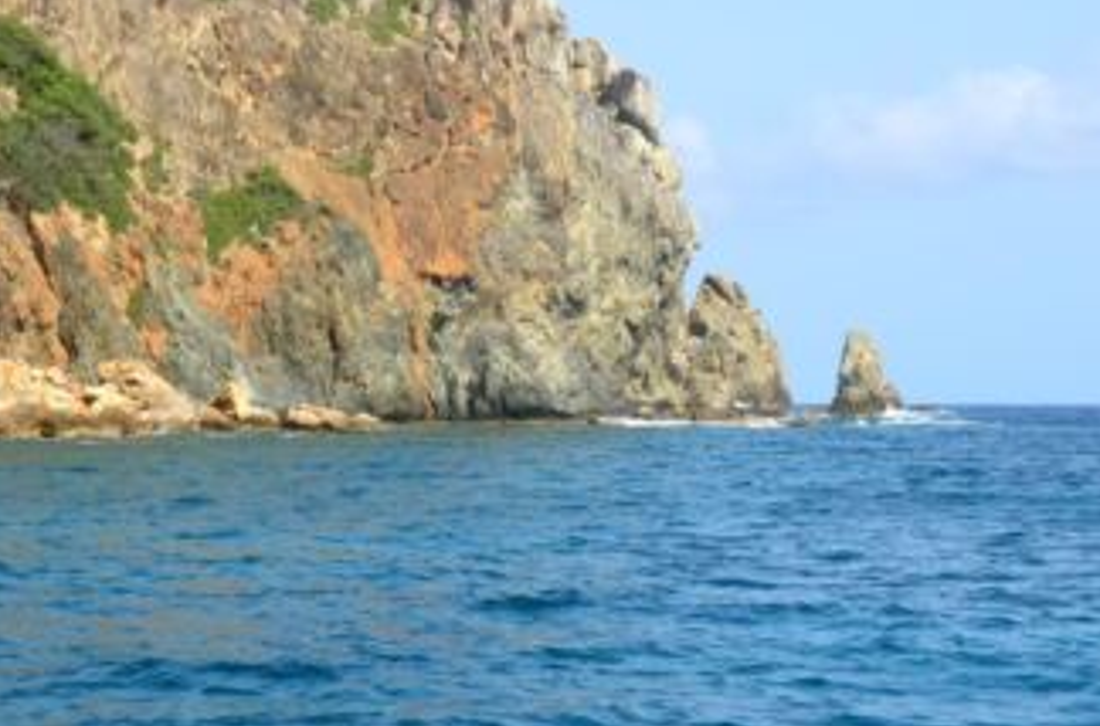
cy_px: 429
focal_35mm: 86
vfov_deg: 15.8
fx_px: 2620
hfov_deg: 23.7
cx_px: 424
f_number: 16
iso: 200
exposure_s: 1/125
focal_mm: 29
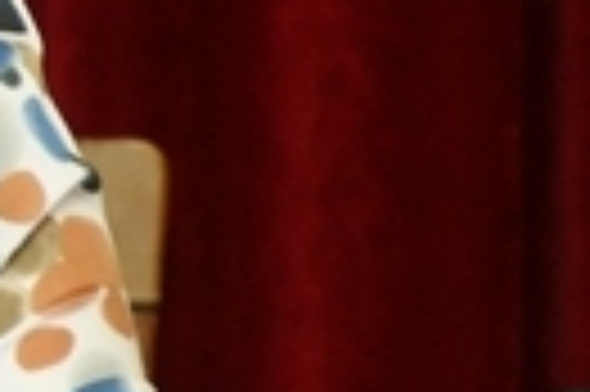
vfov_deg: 2.5
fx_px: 9019
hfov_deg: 3.7
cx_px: -716
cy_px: -90
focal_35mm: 551
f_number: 4.5
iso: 400
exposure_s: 1/60
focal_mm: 80
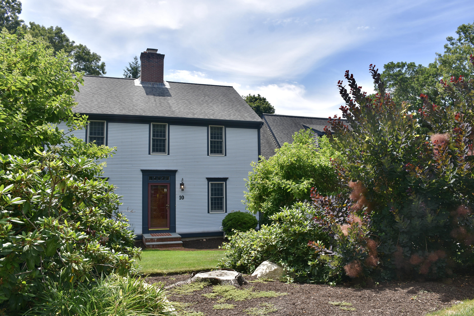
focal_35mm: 27
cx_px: 237
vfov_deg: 47.9
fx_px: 356
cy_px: 158
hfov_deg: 67.4
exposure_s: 1/250
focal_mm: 18
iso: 100
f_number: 7.1
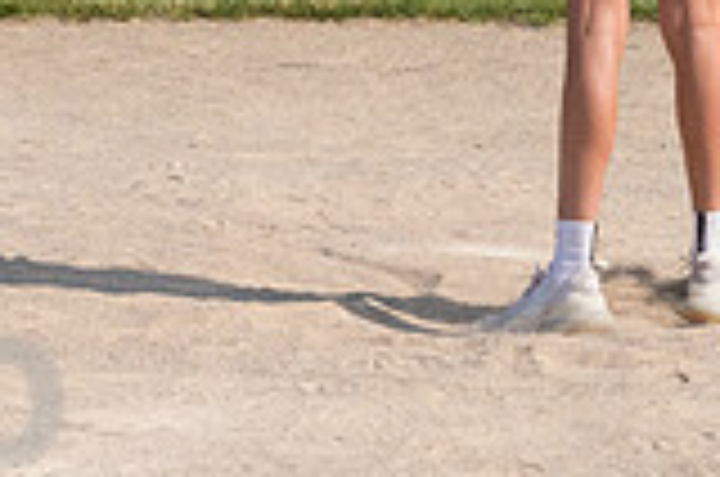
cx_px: 562
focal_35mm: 338
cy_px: -166
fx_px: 6747
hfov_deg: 6.1
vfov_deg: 4.0
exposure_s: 1/3200
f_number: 6.3
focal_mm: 62
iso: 640
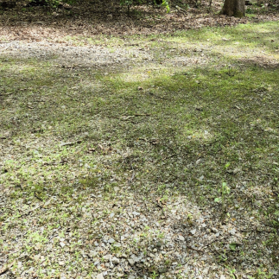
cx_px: 187
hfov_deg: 39.5
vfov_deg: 36.7
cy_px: 13
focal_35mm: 42
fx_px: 383
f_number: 1.8
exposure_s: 1/395
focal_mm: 5.4
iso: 25
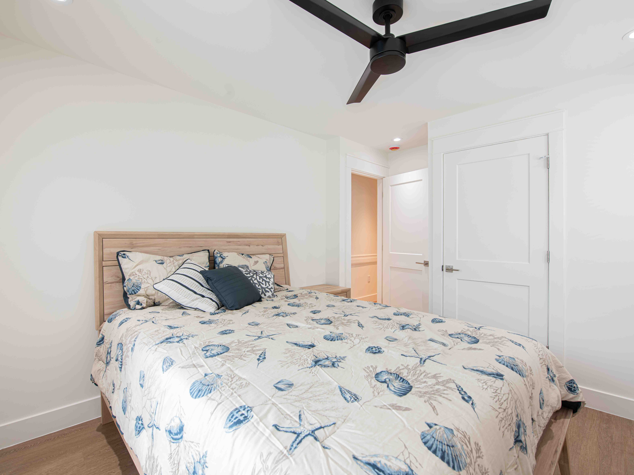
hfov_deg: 94.8
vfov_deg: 78.5
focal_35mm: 16
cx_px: 305
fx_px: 291
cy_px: 237
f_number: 7.1
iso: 64
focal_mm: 14
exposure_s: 1/3
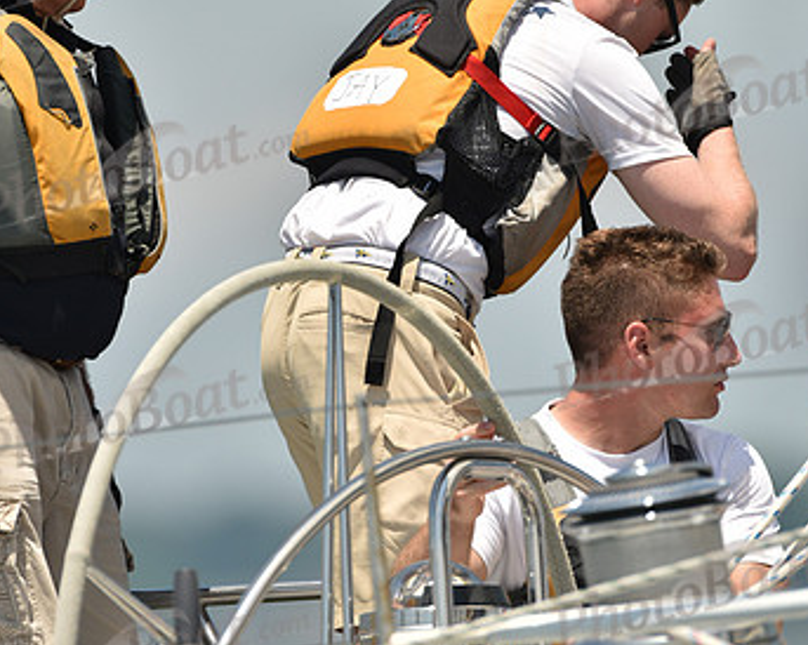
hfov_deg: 2.0
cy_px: 261
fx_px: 22777
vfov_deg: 1.6
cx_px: 432
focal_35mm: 953
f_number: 5
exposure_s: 1/3200
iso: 320
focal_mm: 600
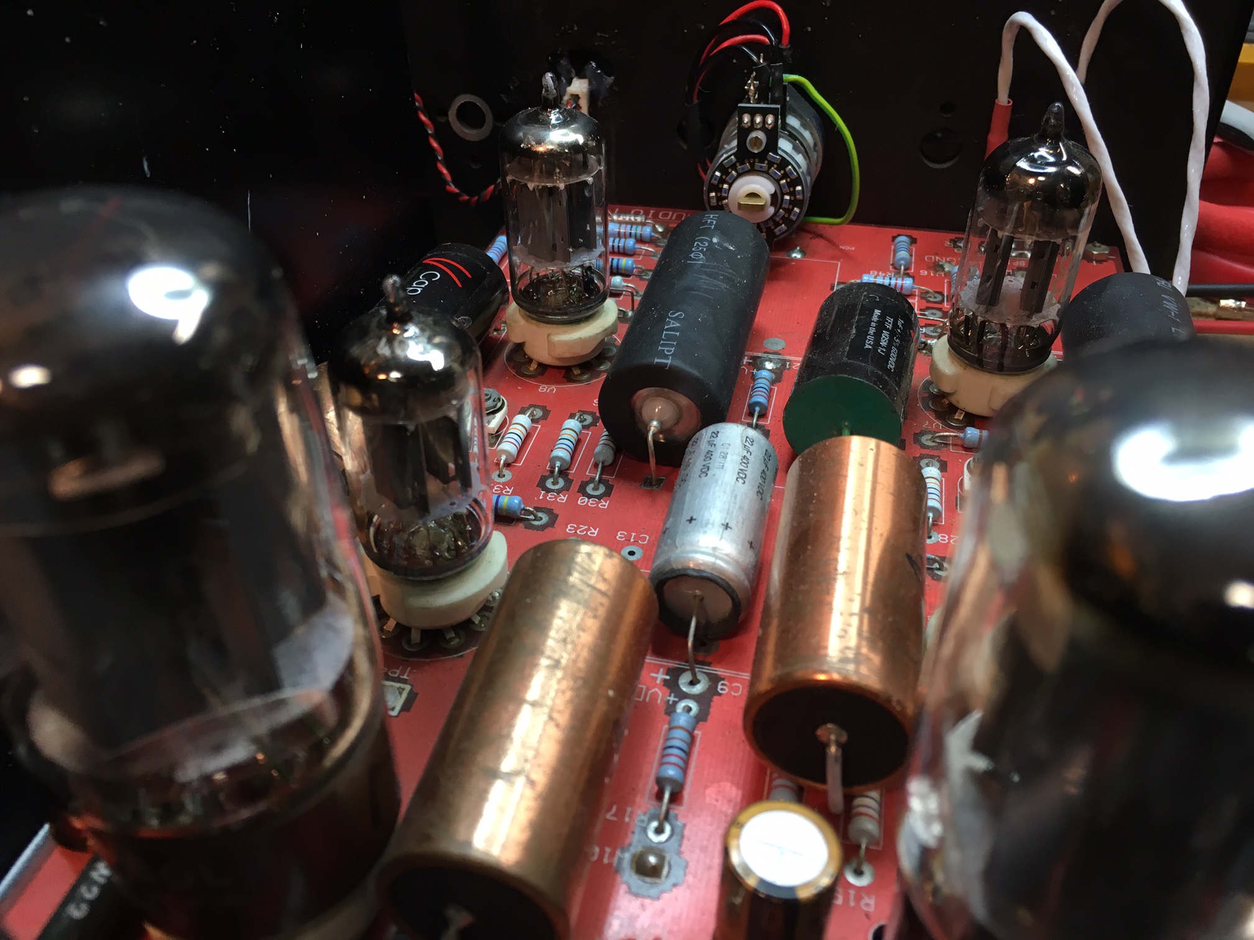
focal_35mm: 29
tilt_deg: -35.1
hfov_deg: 61.7
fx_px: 1051
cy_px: 470
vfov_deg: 48.2
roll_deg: +3.7
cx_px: 627
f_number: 2.2
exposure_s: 1/33
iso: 64
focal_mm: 4.15
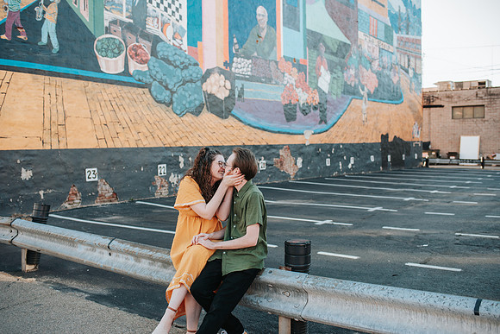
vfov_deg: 37.9
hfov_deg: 54.4
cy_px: 167
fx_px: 486
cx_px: 250
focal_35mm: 35
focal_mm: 35
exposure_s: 1/1250
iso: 800
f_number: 3.2
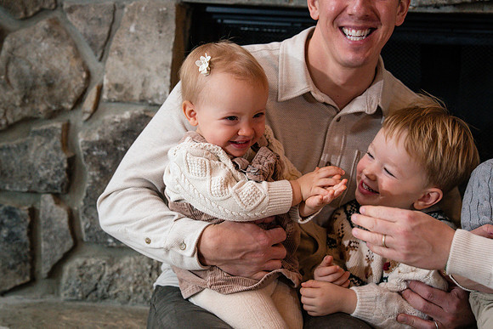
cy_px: 166
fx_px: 1082
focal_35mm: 79
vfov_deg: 17.3
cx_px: 233
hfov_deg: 25.7
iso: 800
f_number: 4.5
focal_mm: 70
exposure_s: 1/250
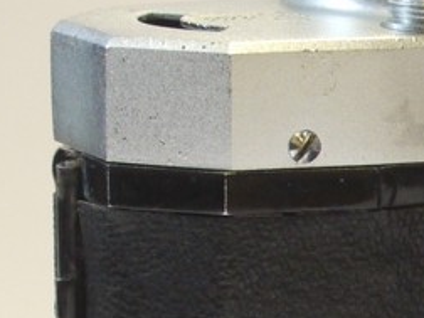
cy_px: 557
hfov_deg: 6.7
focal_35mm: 286
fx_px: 3503
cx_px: 840
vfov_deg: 5.1
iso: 800
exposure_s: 1/15
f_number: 10
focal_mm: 30
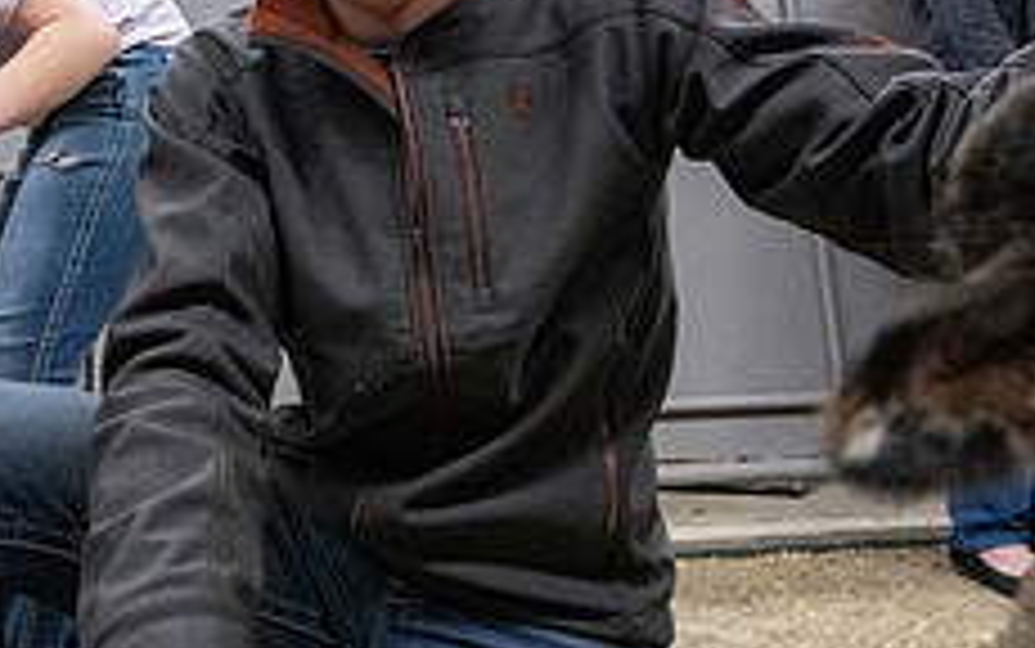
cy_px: 115
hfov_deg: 53.5
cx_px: 396
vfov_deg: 34.1
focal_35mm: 36
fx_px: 1016
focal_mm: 14
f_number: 4
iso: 8000
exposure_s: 1/500
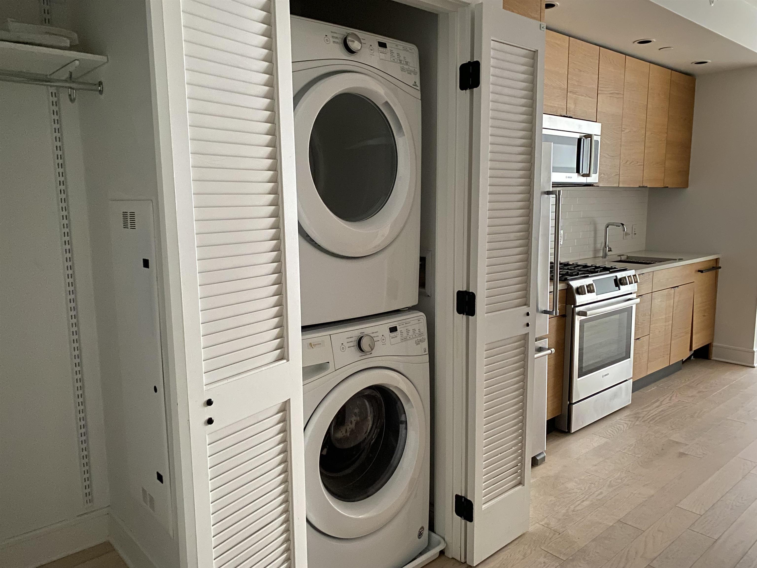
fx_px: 569
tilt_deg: -8.9
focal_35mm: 26
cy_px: 284
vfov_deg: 53.1
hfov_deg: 67.3
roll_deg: +0.9
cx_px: 378
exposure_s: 1/8
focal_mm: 4.25
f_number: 1.8
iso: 640
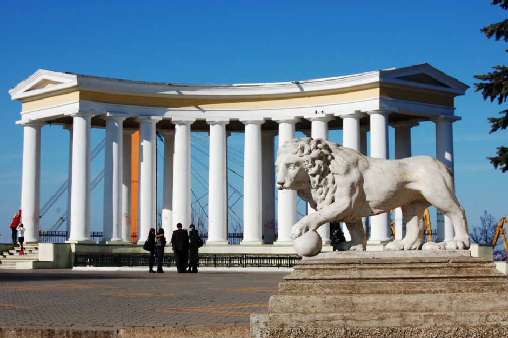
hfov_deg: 27.5
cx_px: 249
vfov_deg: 18.5
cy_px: 157
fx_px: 1037
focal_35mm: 74
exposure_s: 1/500
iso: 200
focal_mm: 45
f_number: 11
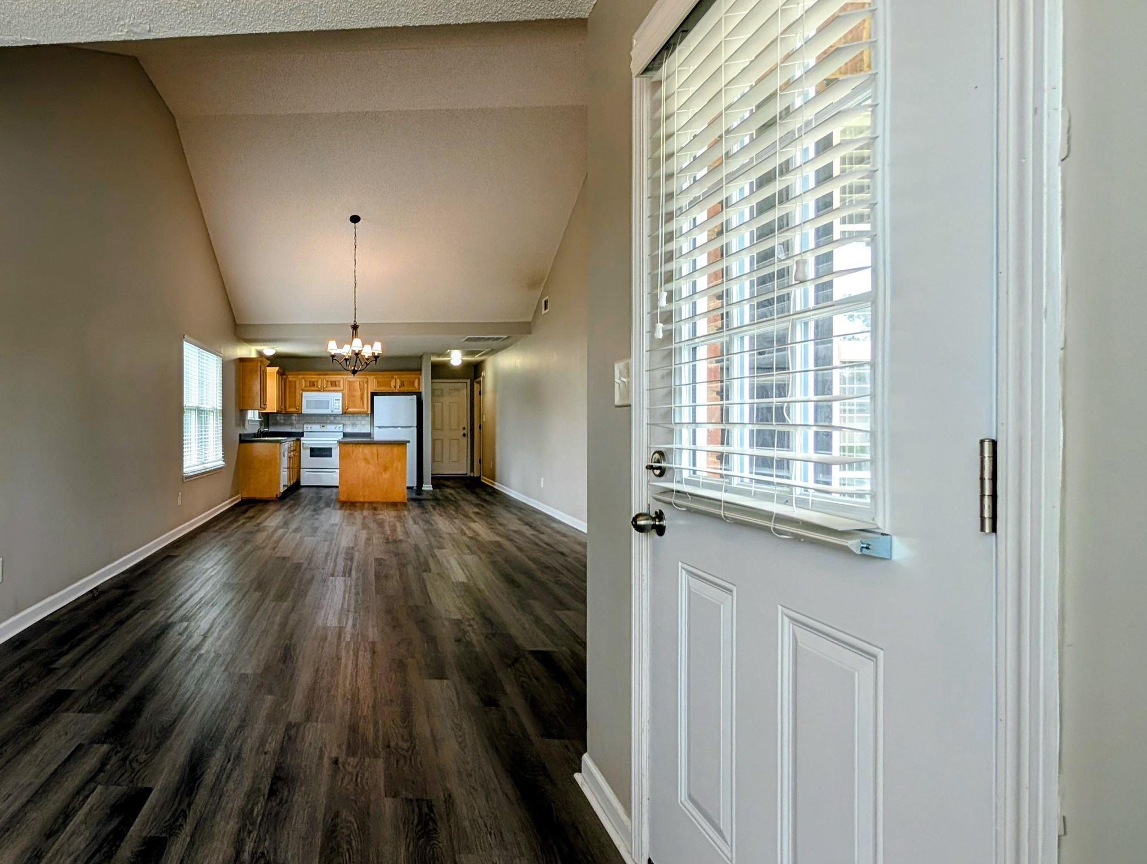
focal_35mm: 18
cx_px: 319
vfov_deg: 71.7
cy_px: 422
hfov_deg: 82.3
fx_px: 597
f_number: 1.7
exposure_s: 1/60
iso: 55
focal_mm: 2.02
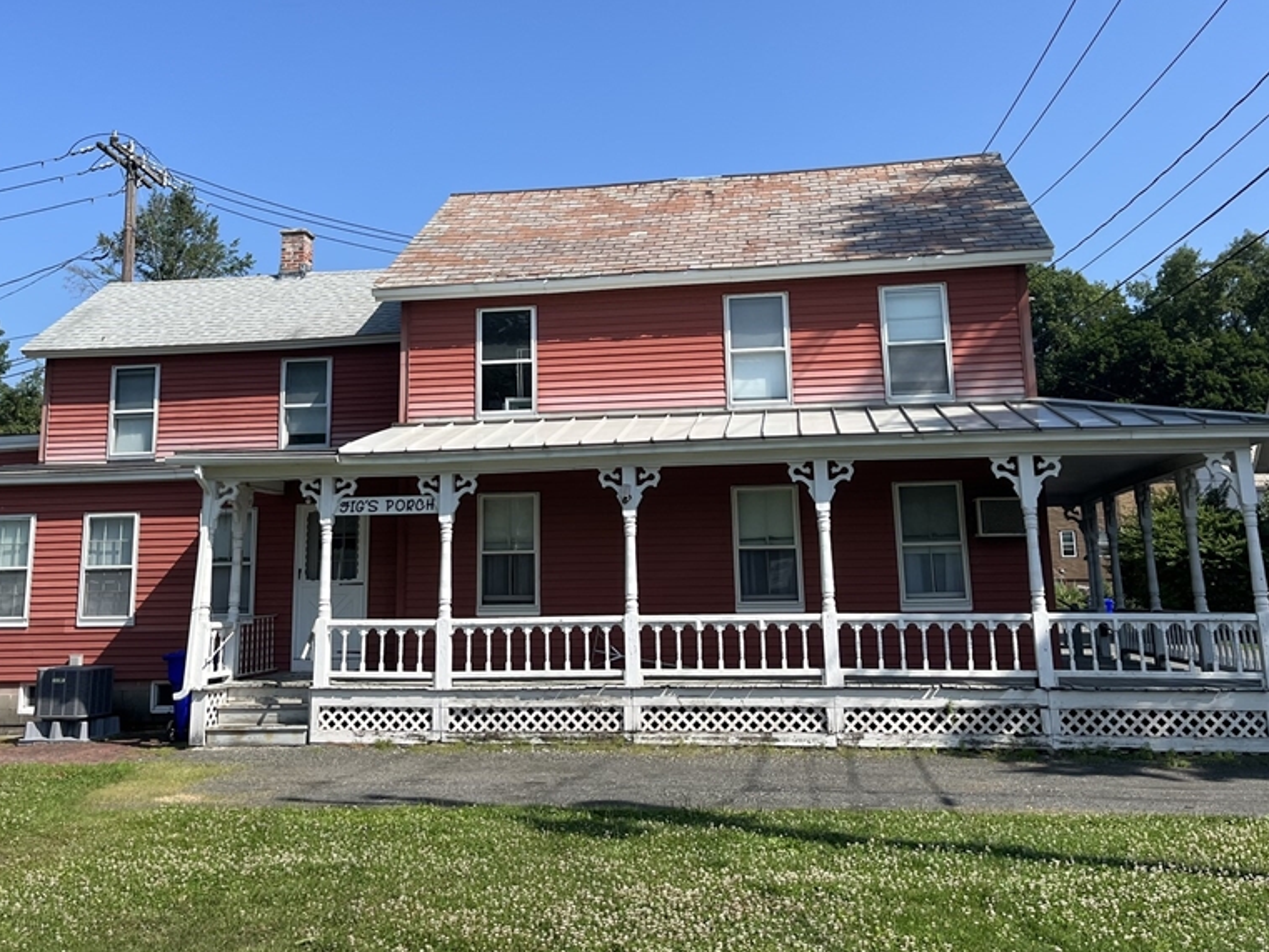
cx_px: 575
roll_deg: +0.9
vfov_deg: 40.2
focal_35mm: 35
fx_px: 1283
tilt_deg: +12.3
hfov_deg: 52.5
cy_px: 317
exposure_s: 1/3135
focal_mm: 5.1
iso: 50
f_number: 1.6
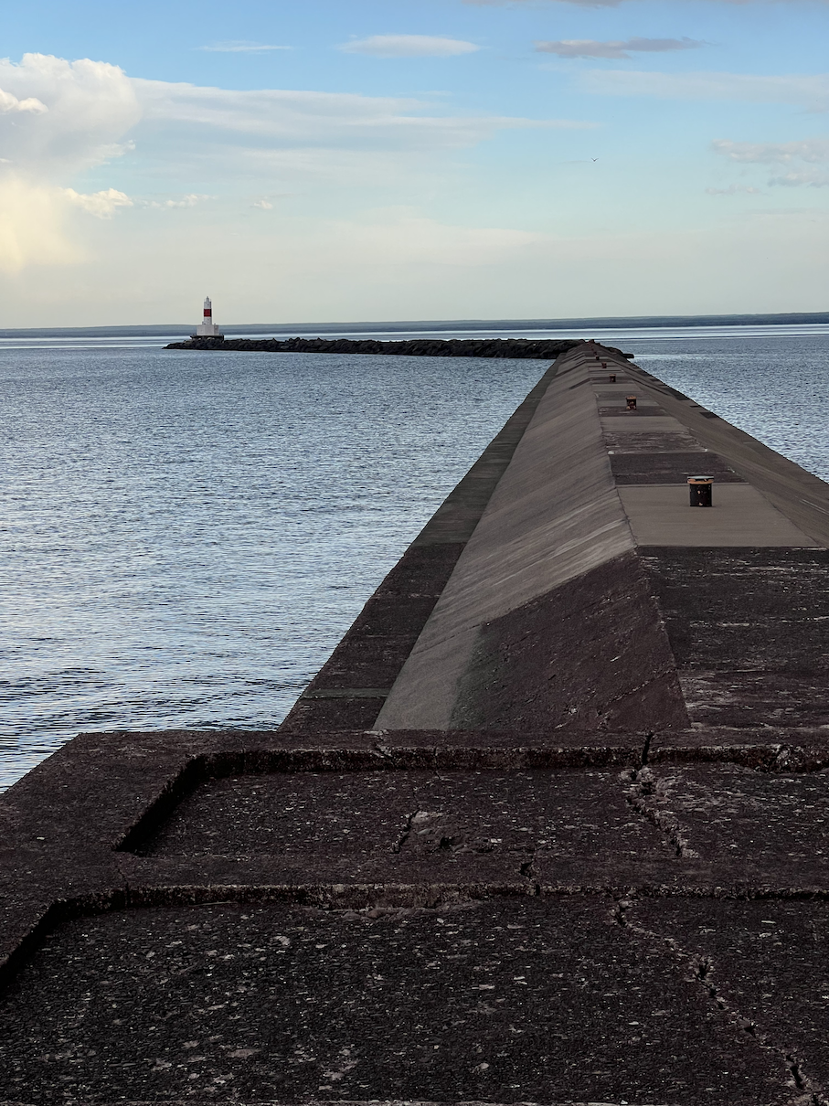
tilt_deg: -3.7
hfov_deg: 19.1
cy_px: 553
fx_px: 2460
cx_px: 414
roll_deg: +0.9
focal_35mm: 77
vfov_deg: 25.3
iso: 32
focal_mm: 9
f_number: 2.8
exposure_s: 1/681
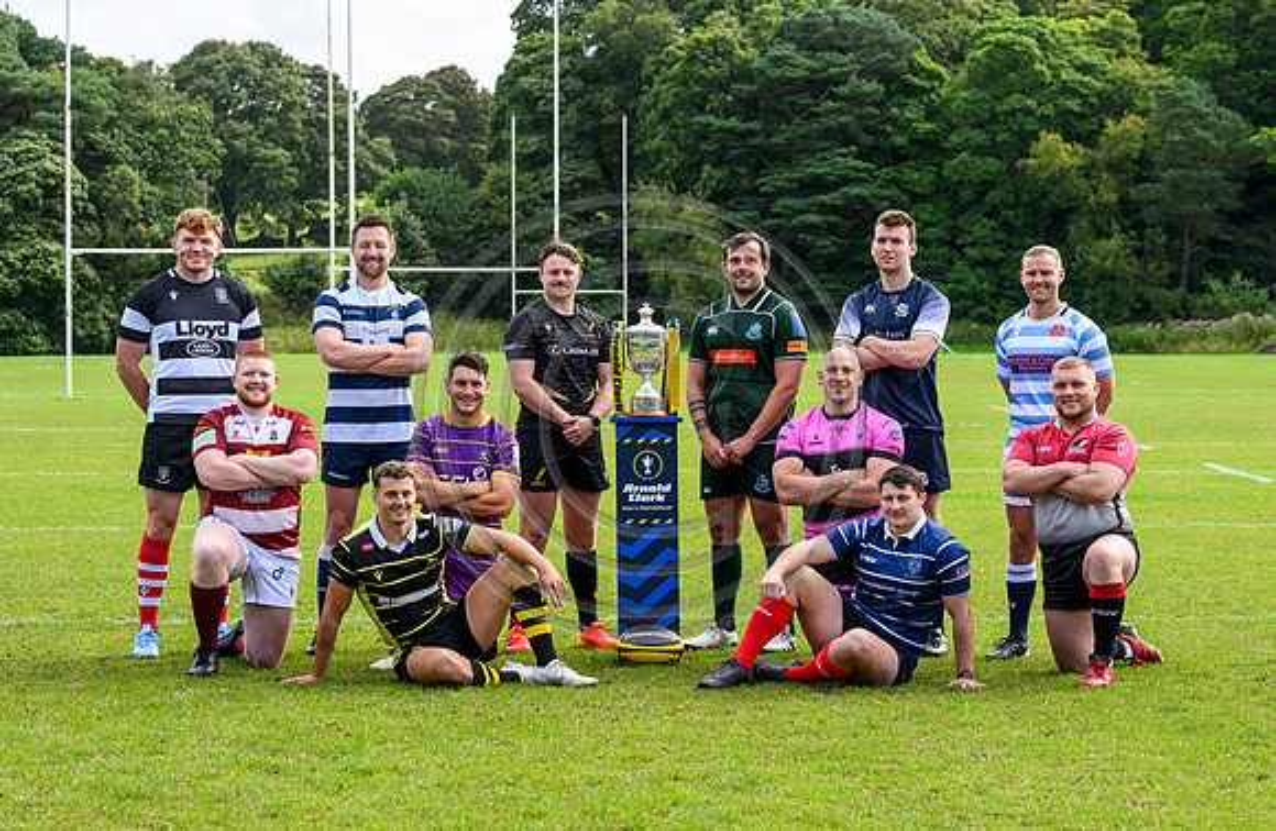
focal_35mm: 107
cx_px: 653
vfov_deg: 12.6
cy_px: 402
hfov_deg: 19.2
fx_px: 3768
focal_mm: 103
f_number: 7.1
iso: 200
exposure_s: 1/250
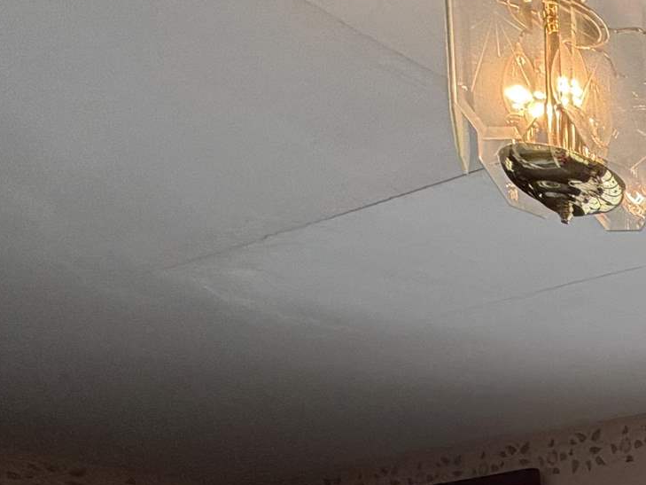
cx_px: 1284
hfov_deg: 19.3
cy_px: 837
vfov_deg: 19.5
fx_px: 1101
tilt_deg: -4.6
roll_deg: +0.3
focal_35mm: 59
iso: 50
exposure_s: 1/120
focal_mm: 2.22
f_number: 2.2
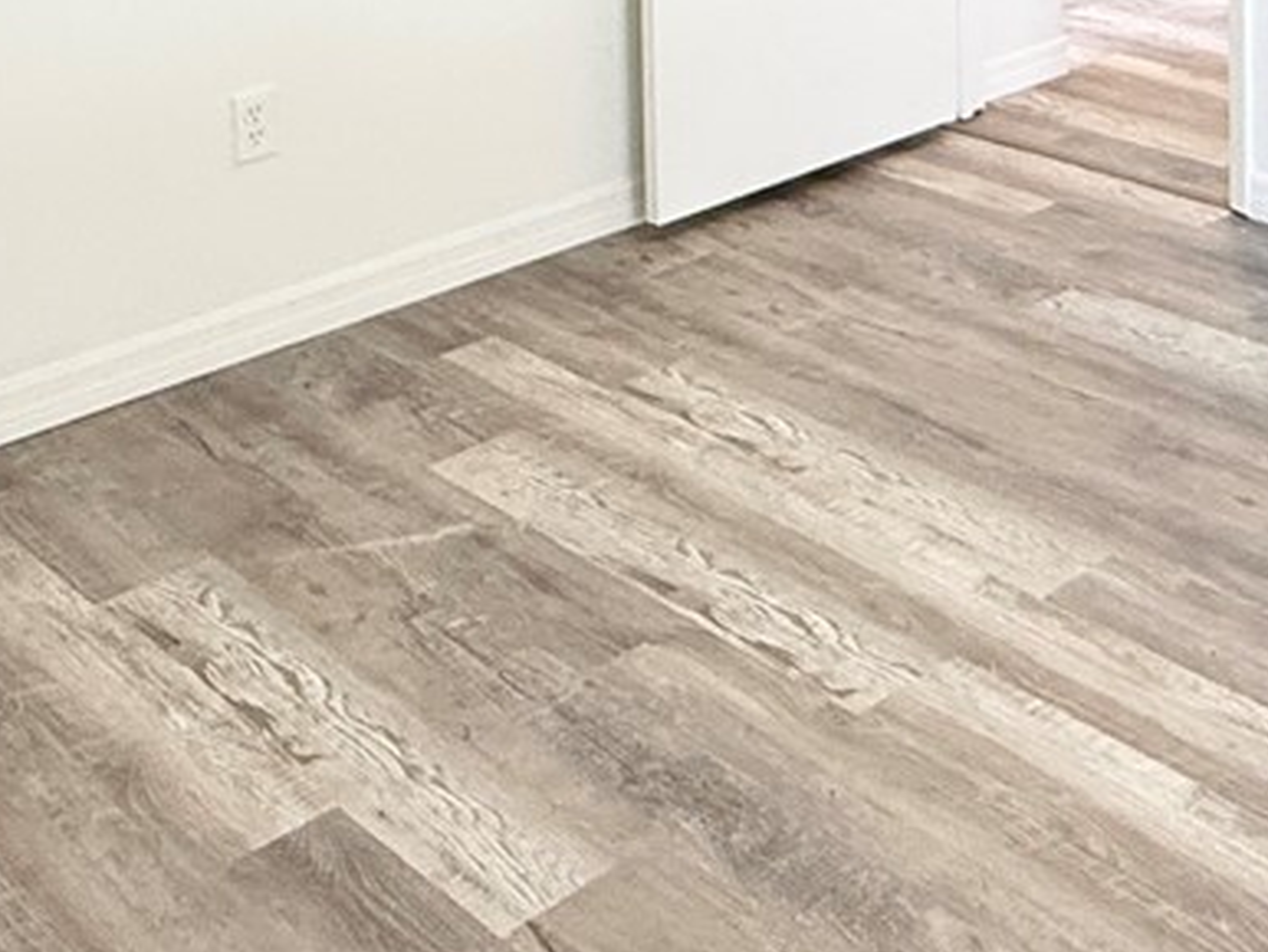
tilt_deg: -1.2
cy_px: -483
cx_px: 1163
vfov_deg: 21.2
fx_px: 2126
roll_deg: +0.9
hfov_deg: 31.5
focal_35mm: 58
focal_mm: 2.22
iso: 320
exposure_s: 1/64
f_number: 2.2
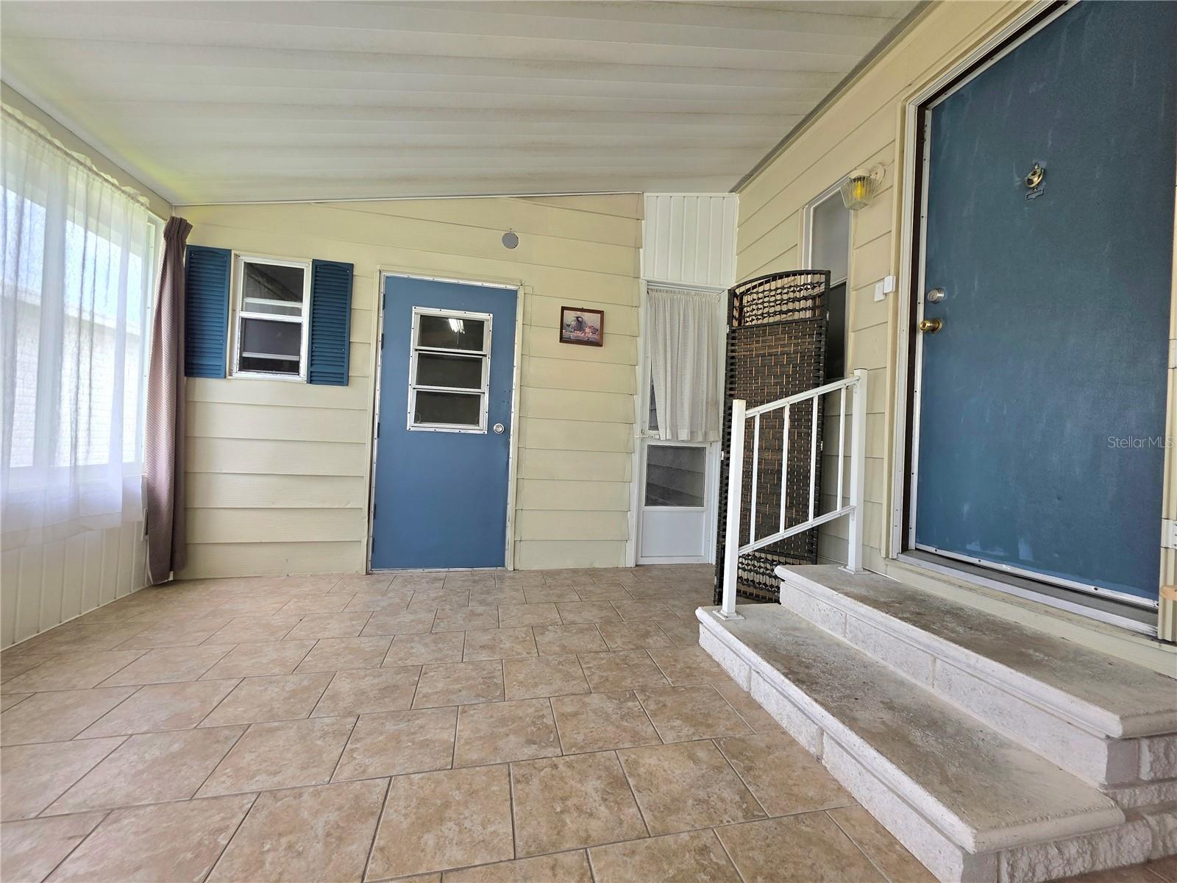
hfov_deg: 106.2
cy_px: 442
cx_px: 588
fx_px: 442
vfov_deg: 89.9
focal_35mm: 13
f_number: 1.9
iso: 40
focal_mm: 2.2
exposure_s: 1/120
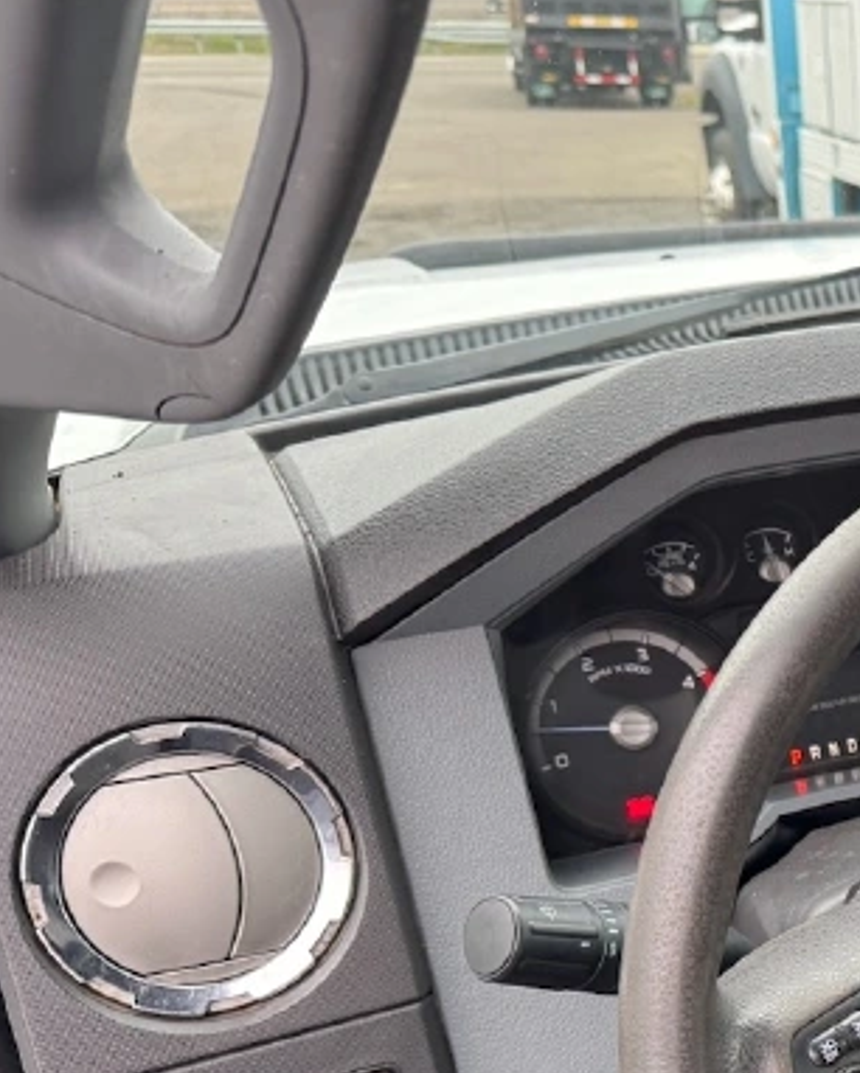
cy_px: 829
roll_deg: -1.6
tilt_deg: -30.9
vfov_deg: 36.9
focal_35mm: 49
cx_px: 1088
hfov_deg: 26.6
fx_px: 1558
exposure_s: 1/121
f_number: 1.78
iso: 160
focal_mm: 6.76
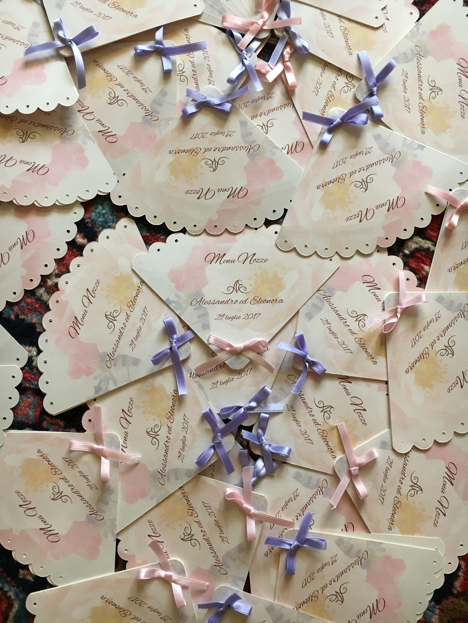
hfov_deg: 48.2
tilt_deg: -86.1
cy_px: 312
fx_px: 523
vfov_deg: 61.7
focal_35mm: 29
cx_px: 234
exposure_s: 1/33
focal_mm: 4.15
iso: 80
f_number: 2.2
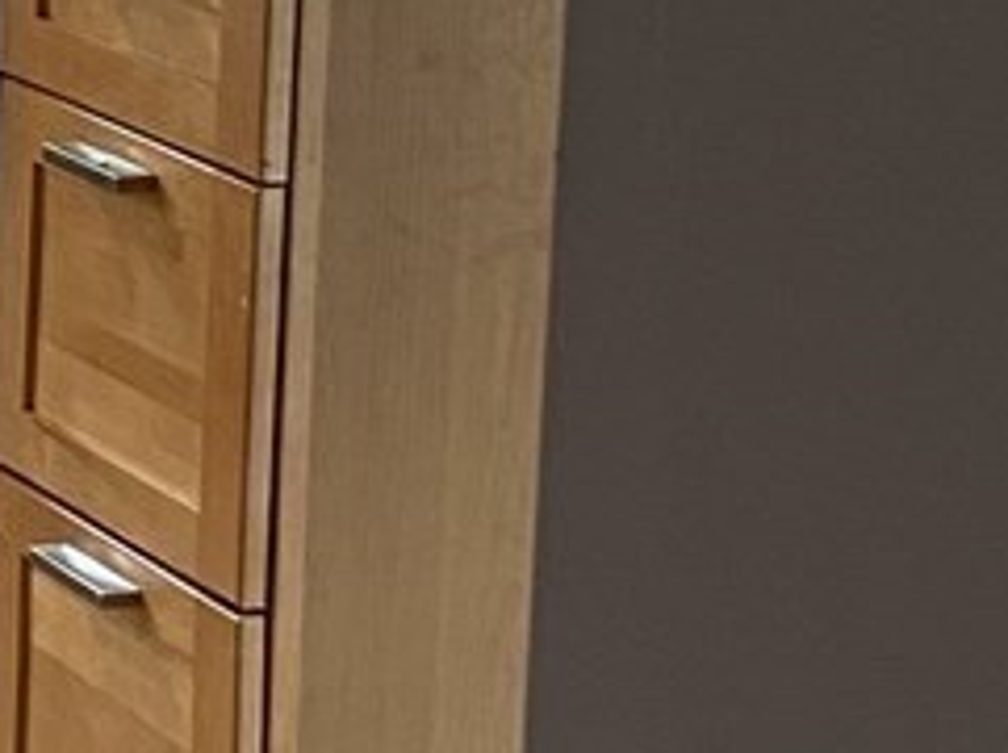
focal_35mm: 166
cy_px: 117
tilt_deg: -11.1
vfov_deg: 8.9
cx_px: -1037
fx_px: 4827
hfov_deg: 10.8
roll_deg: +1.1
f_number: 1.8
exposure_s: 1/60
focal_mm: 4.25
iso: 100
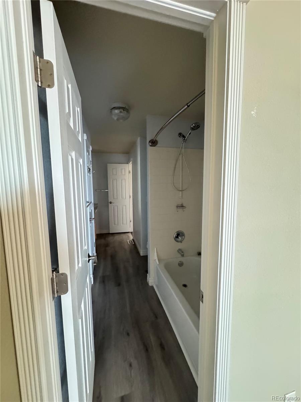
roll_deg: +1.0
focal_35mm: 14
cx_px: 150
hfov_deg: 85.7
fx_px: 162
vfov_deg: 102.1
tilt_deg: -5.9
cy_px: 201
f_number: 2.2
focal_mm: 2.22
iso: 1250
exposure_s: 1/51
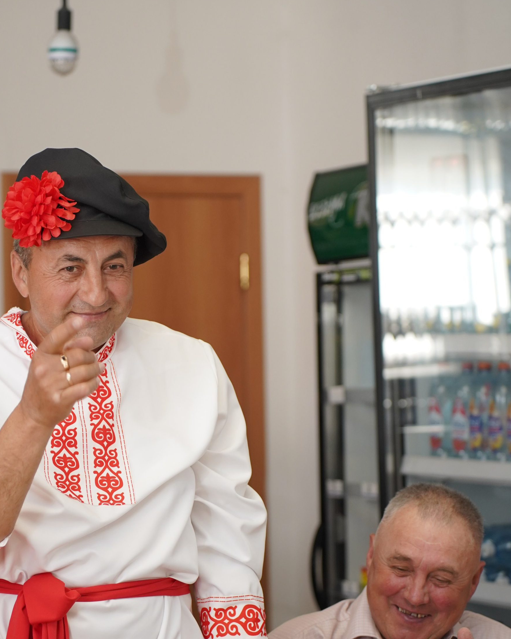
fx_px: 2325
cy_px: 397
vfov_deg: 15.6
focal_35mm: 123
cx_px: 156
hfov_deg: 12.5
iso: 1000
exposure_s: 1/160
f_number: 2.8
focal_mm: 75
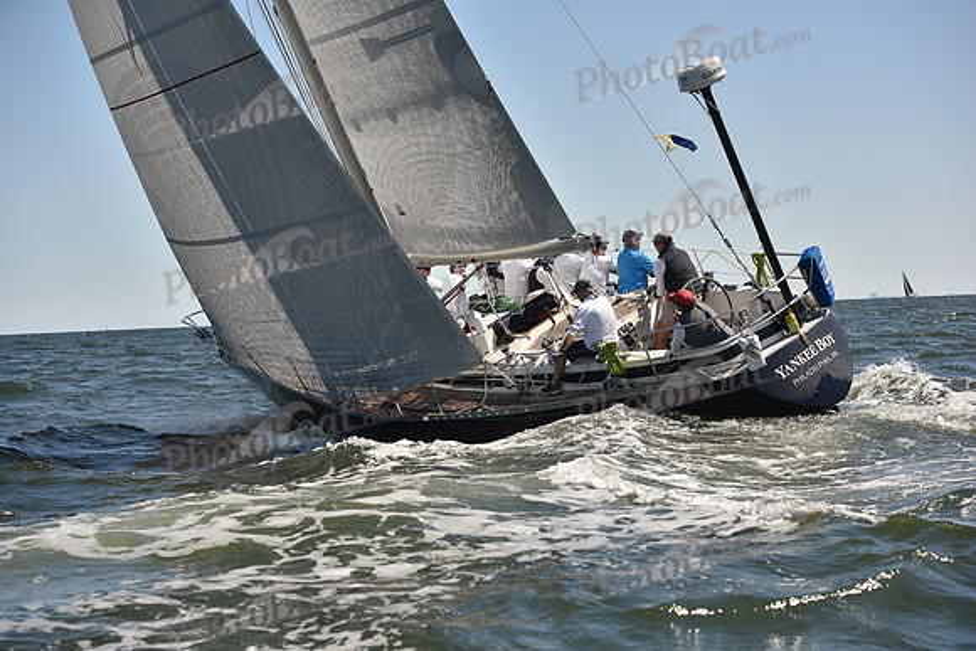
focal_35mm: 70
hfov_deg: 28.8
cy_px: 326
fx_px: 1898
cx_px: 488
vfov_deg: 19.5
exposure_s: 1/1250
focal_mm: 70
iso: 250
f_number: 5
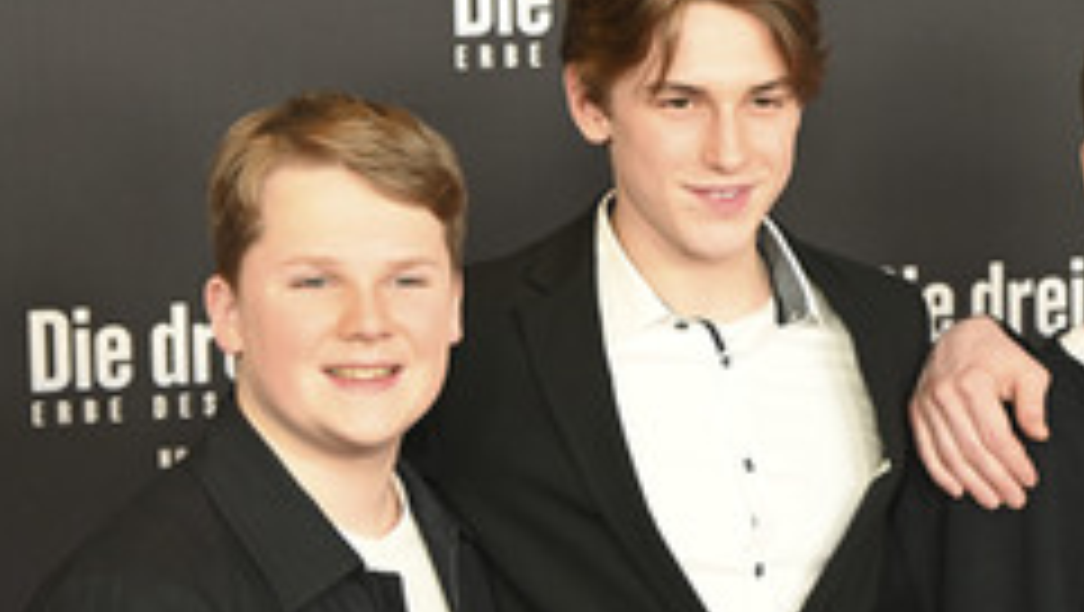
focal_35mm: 131
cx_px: 956
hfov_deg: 16.2
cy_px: 468
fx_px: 3768
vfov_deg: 9.3
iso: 1250
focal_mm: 67
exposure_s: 1/160
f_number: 6
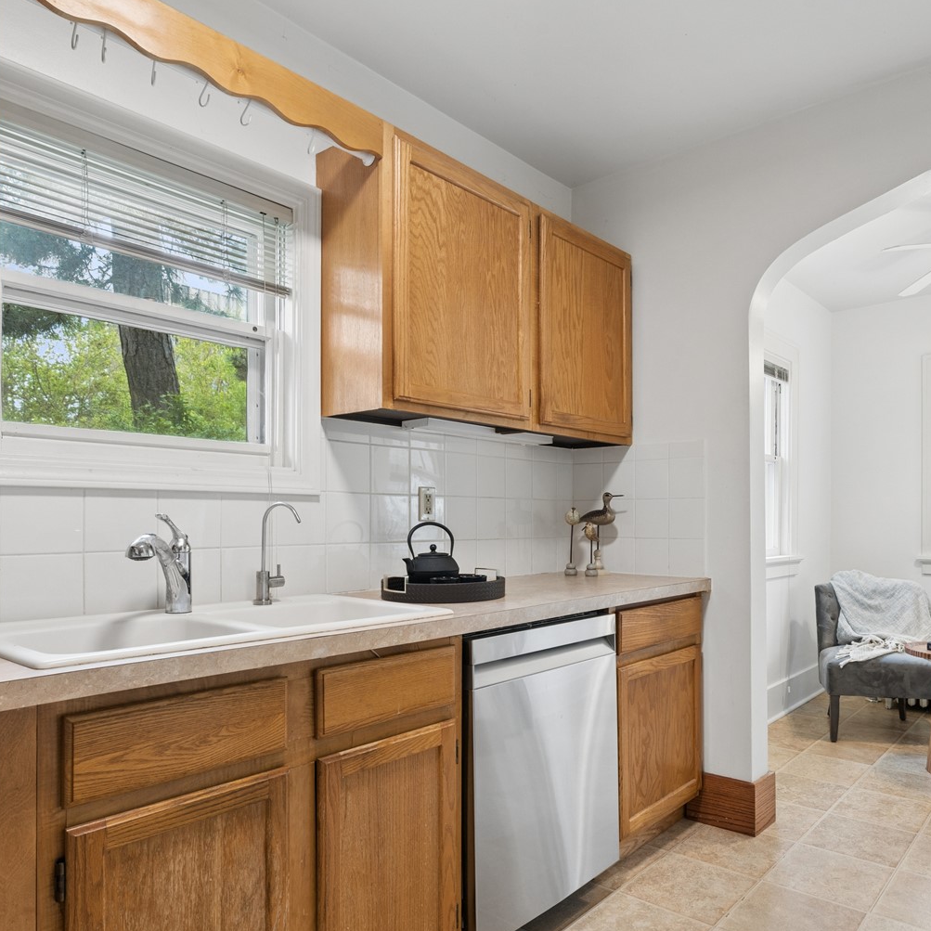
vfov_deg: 67.2
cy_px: 501
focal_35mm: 23
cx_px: 586
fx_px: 700
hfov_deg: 66.2
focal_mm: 16
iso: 400
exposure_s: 1/10
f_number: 10
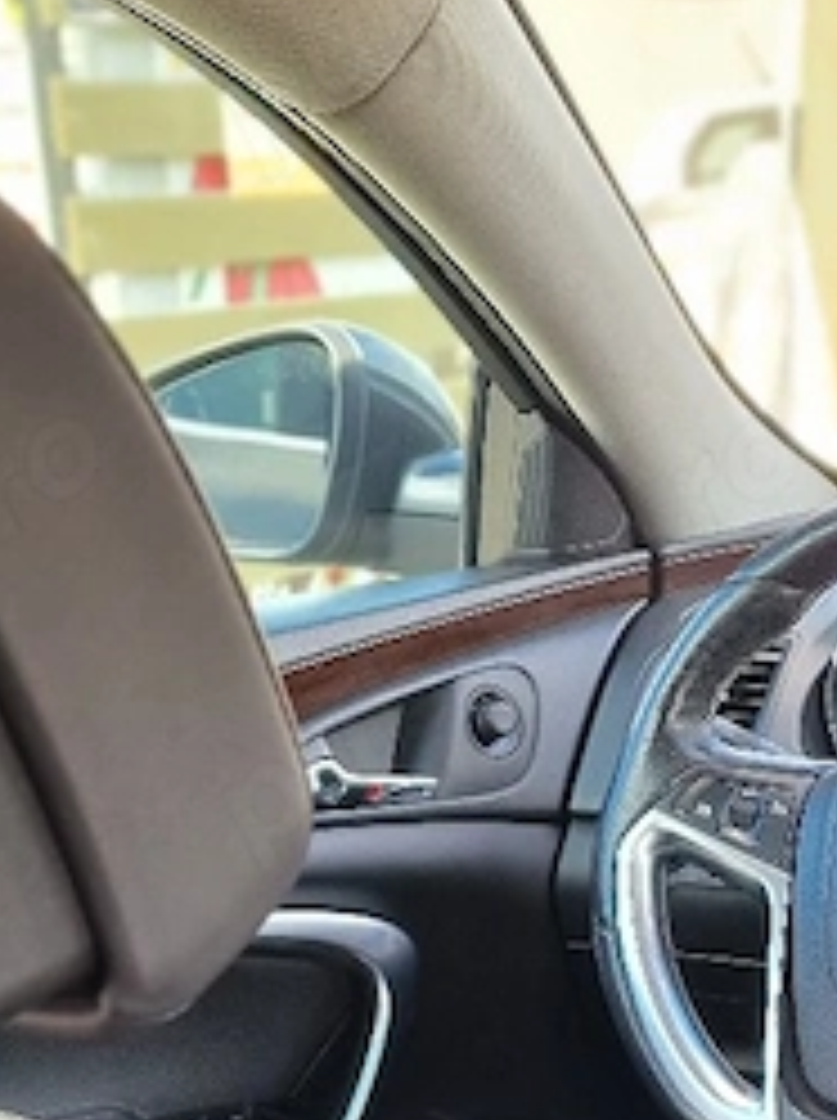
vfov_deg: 23.4
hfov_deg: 19.6
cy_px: 1439
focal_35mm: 74
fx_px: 2392
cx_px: 688
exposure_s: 1/100
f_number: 1.8
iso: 50
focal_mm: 6.4
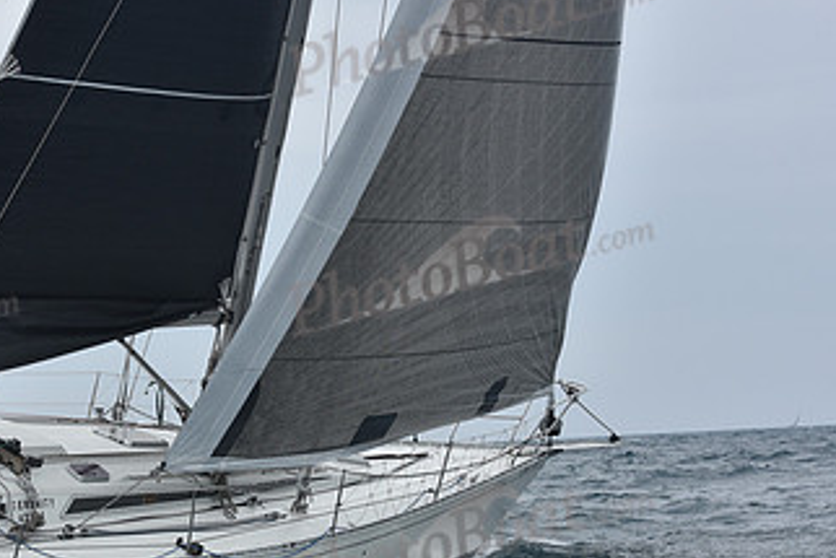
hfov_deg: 16.1
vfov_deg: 10.9
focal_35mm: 126
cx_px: 156
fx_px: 2927
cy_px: 440
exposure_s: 1/800
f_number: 6.3
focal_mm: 70
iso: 250
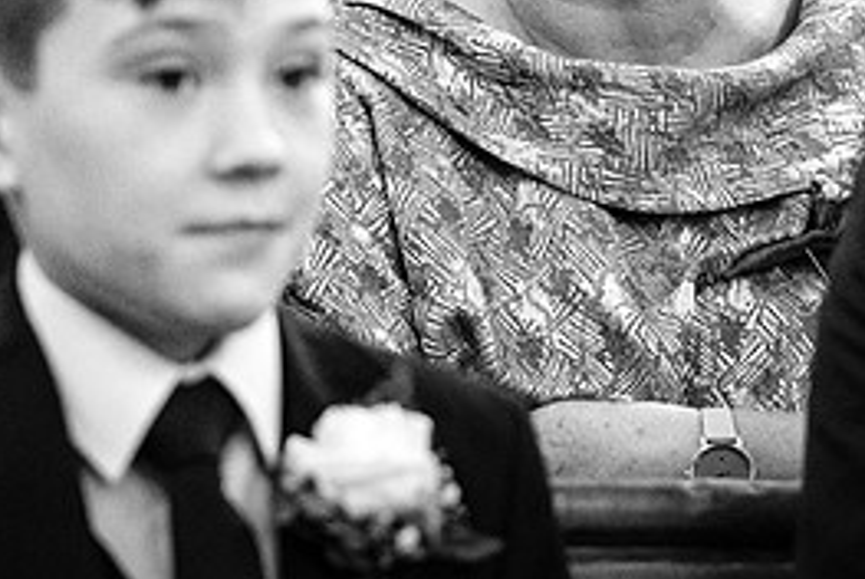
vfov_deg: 2.9
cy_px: -75
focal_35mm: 482
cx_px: 817
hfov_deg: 4.3
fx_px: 11594
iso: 1600
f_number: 2
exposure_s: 1/160
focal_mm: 90
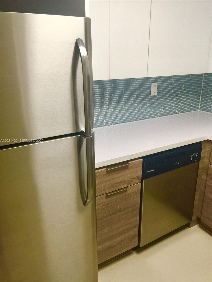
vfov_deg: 61.7
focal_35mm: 29
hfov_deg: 48.2
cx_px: 106
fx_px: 237
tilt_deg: -15.8
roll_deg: +0.3
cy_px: 141
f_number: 2.2
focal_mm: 4.15
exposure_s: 1/30
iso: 32
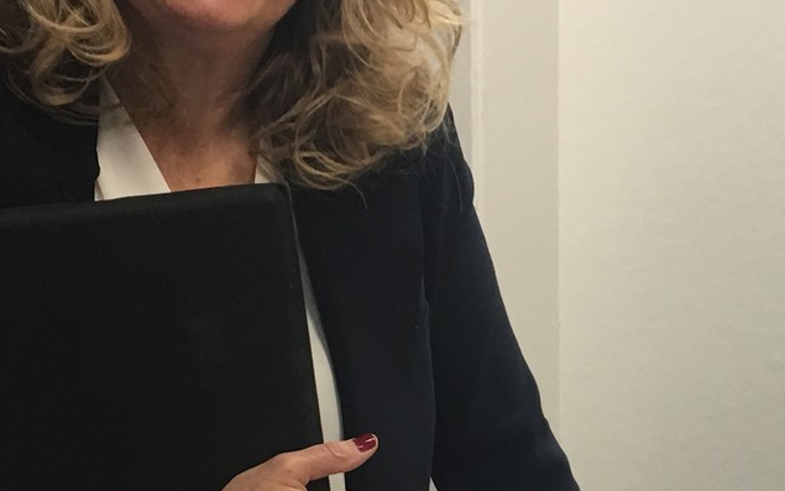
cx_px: 665
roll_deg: -0.3
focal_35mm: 93
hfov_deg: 21.9
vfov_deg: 13.8
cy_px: 510
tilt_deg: -9.5
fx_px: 1990
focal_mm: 4.15
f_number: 2.2
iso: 32
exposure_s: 1/15
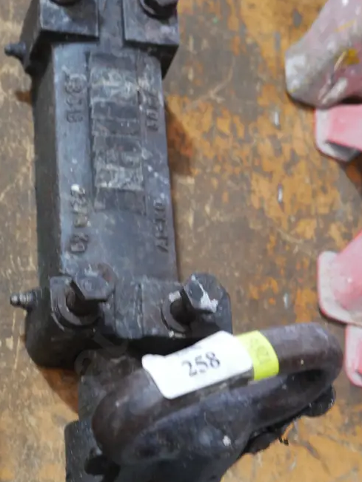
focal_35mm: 66
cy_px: 330
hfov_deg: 22.2
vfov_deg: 29.1
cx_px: 118
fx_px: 920
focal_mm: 21
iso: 1250
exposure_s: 1/60
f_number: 4.6
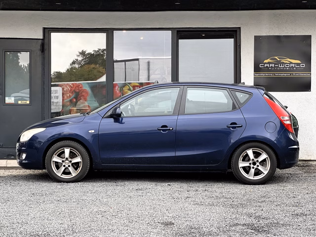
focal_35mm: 77
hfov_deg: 25.3
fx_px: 703
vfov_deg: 19.1
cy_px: 118
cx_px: 158
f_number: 2.8
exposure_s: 1/99
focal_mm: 9
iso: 125
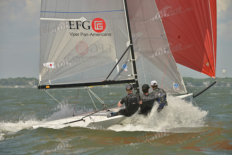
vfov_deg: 6.9
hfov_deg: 10.3
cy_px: 78
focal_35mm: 200
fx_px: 1289
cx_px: 116
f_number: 9
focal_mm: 200
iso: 280
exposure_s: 1/1250
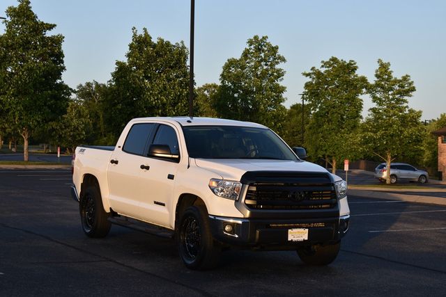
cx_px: 223
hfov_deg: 27.0
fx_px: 929
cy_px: 148
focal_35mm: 75
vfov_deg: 18.2
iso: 200
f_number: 5.6
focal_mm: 50
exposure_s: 1/250
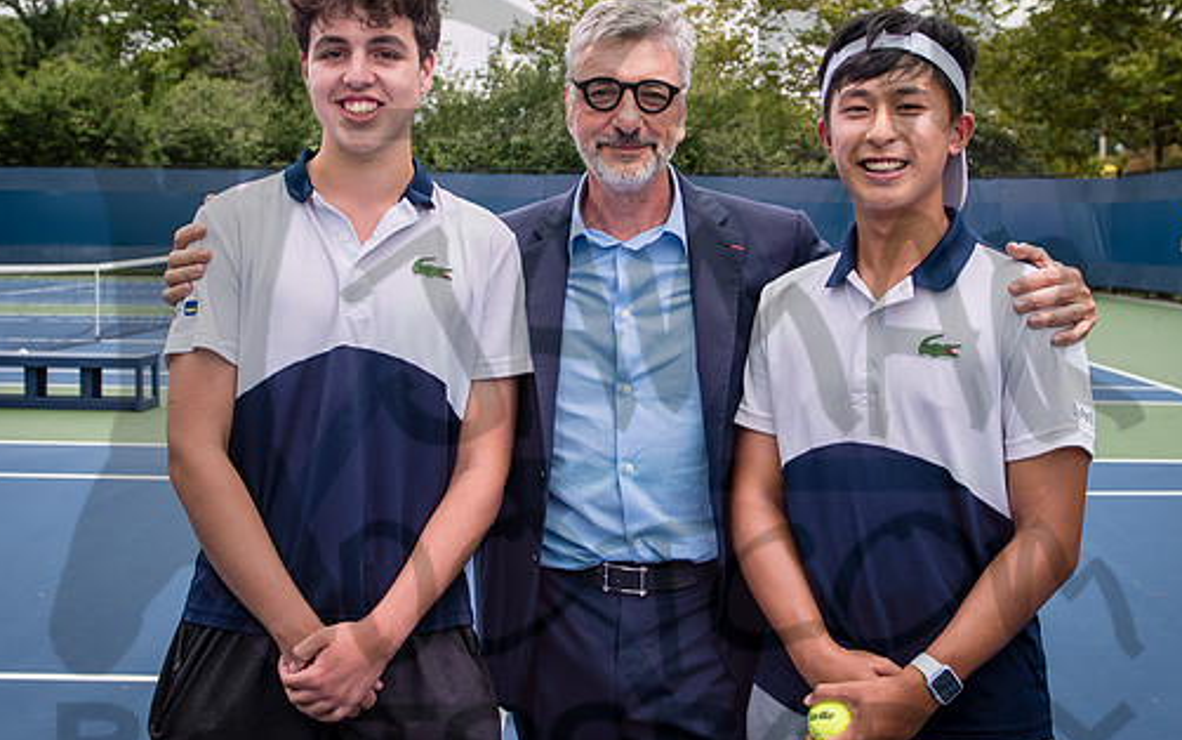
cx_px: 612
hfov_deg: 41.0
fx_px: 1579
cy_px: 342
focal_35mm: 49
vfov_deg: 26.3
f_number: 4
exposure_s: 1/800
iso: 200
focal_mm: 29
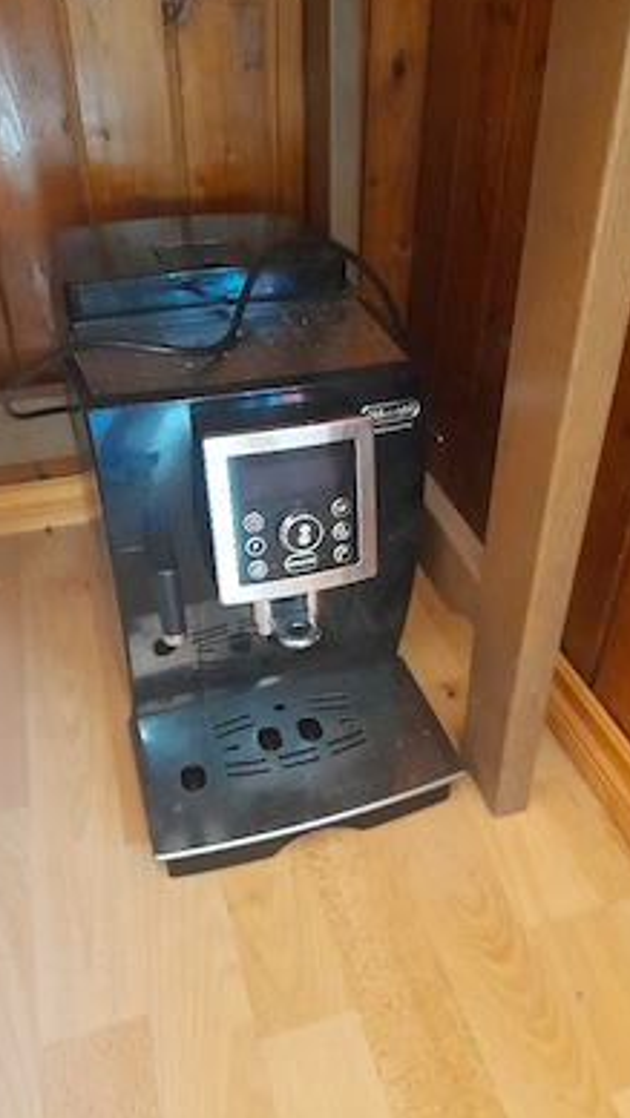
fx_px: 831
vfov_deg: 67.9
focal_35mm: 28
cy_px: 555
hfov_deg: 41.4
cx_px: 360
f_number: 2
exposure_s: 1/25
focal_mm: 4.6
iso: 800
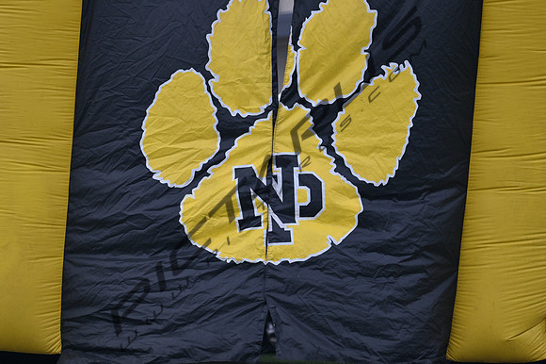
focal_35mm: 600
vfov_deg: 2.3
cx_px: 273
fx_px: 9094
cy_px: 182
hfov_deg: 3.4
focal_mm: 400
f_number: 2.8
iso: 100
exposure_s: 1/4000
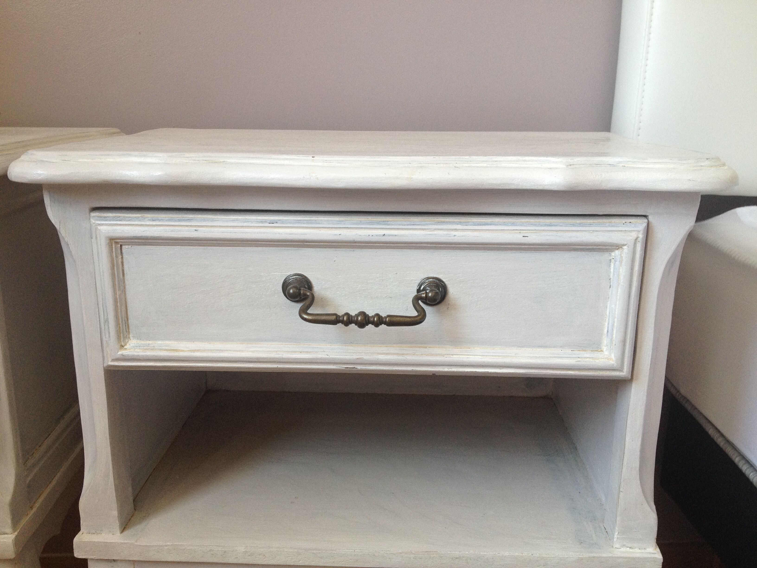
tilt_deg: -14.4
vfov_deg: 40.7
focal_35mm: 35
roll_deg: -1.2
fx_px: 765
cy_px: 284
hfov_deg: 52.6
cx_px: 378
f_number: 2.4
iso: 80
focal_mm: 4.28
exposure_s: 1/120
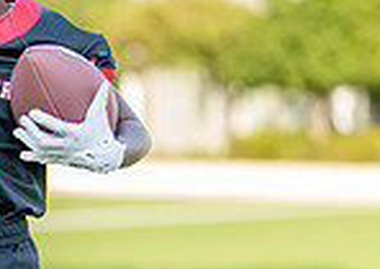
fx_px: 2218
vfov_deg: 6.9
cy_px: 236
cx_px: -67
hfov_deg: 9.7
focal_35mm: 206
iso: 100
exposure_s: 1/1000
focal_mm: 50
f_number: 1.2
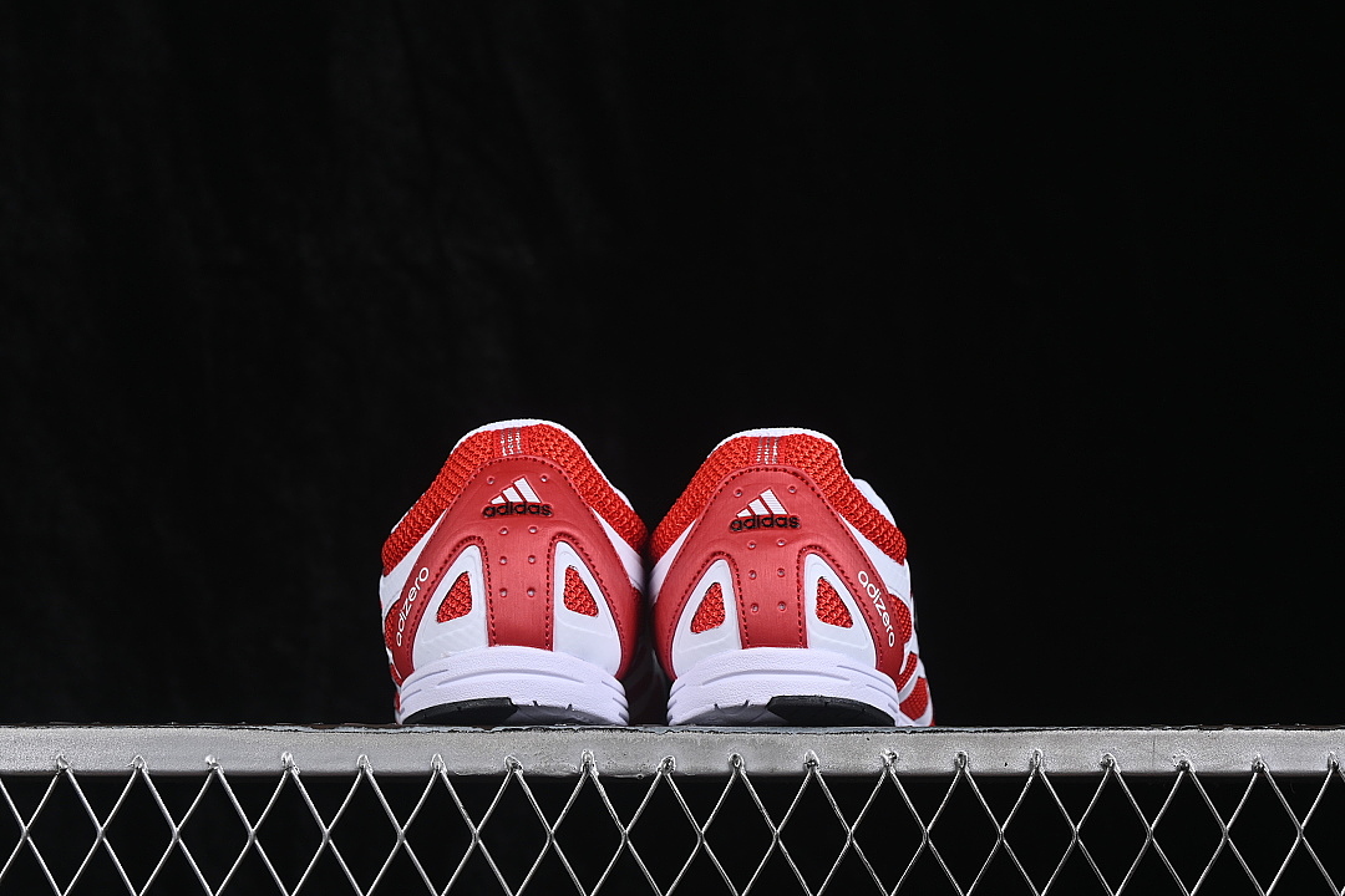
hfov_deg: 27.0
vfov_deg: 18.2
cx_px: 672
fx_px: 2802
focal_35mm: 75
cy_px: 448
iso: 160
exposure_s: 1/80
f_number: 8
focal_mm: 50
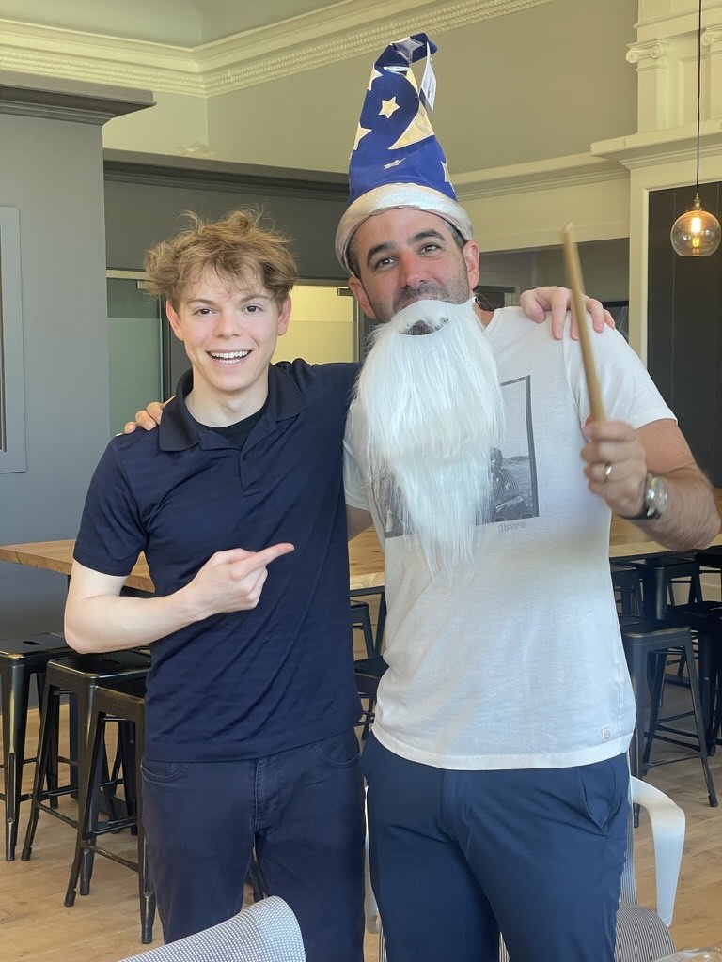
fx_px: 1446
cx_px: 361
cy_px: 481
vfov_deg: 36.8
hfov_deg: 28.0
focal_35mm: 52
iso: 125
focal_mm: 6
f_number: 2
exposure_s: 1/60
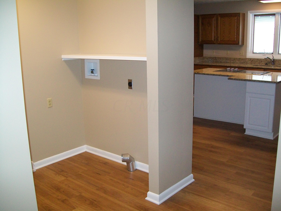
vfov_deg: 39.7
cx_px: 140
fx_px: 292
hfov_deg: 51.4
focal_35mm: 36
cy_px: 106
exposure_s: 1/60
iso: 160
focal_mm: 6
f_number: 2.7
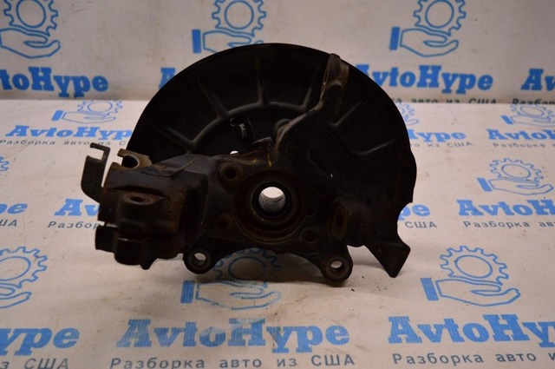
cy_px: 184
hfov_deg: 53.2
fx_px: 554
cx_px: 278
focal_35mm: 36
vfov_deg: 36.8
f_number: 4
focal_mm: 24
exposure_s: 1/400
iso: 1600
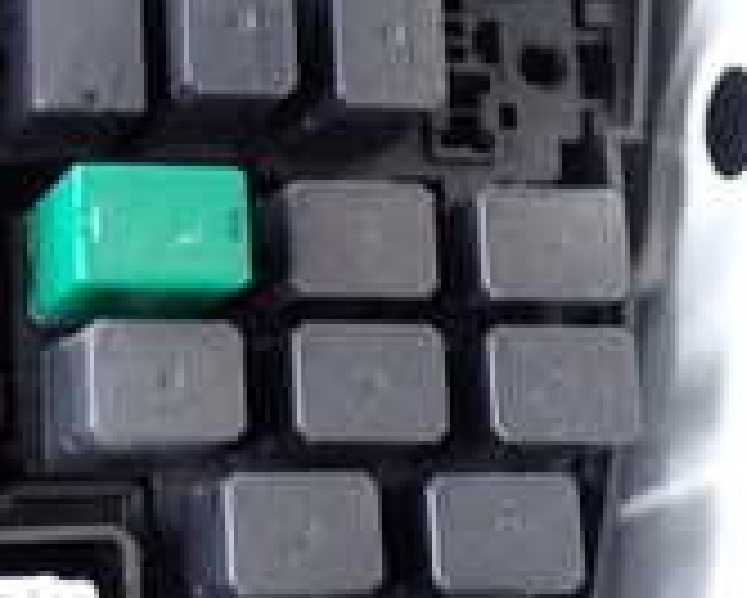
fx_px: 2345
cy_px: 211
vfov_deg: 14.5
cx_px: -32
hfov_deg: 17.6
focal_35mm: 106
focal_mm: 5.4
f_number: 2.3
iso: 200
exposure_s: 1/50
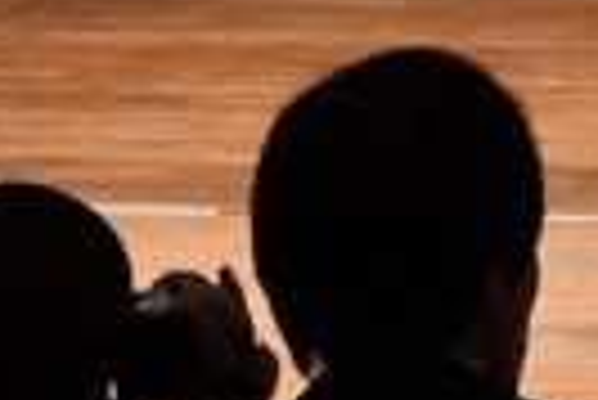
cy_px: -710
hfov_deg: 1.3
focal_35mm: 1568
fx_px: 26074
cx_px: -83
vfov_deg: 0.9
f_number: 5.6
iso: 7200
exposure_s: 1/400
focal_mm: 180
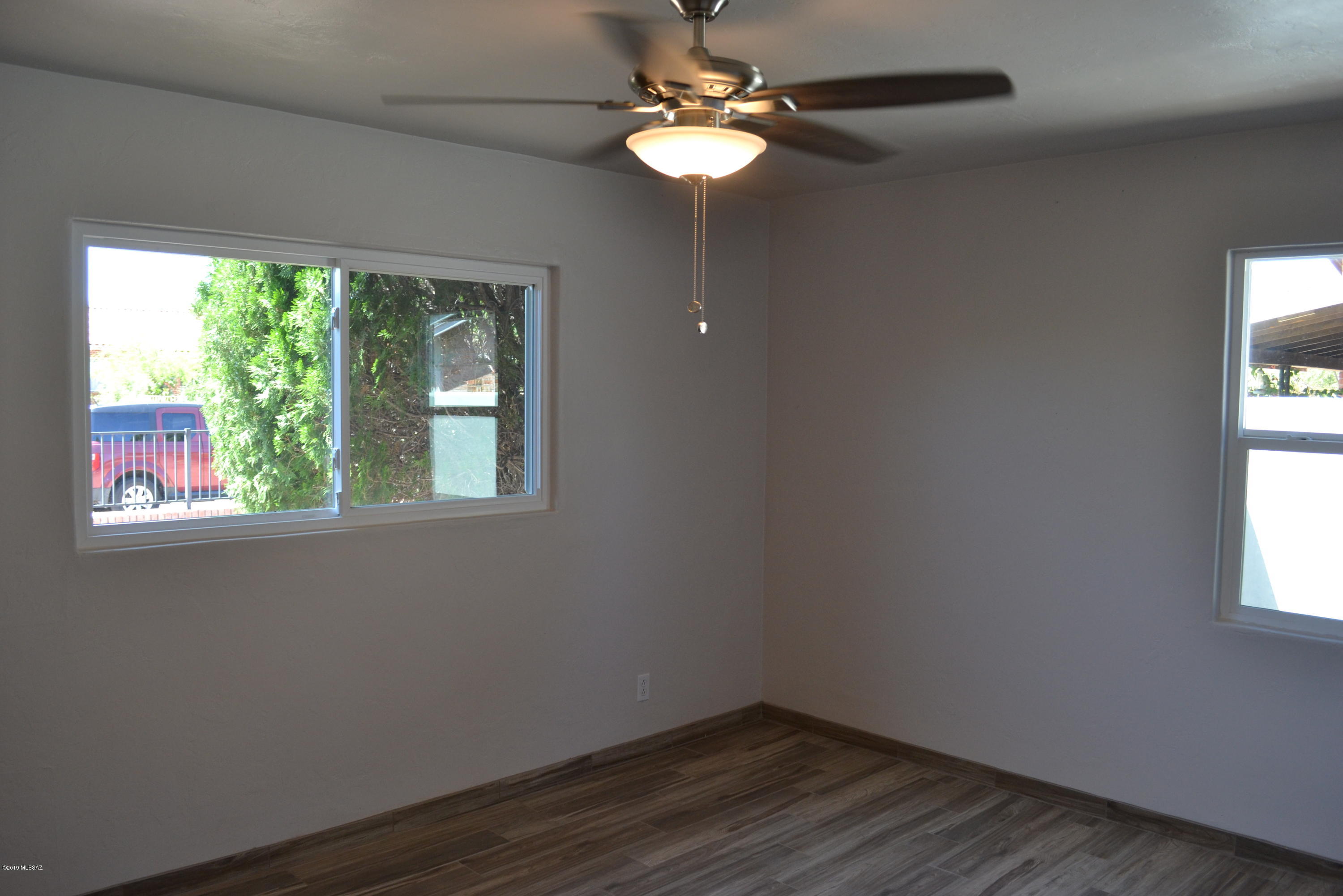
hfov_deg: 67.4
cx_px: 672
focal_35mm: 27
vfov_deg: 47.9
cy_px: 448
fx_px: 1007
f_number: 5
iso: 400
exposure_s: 1/100
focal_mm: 18
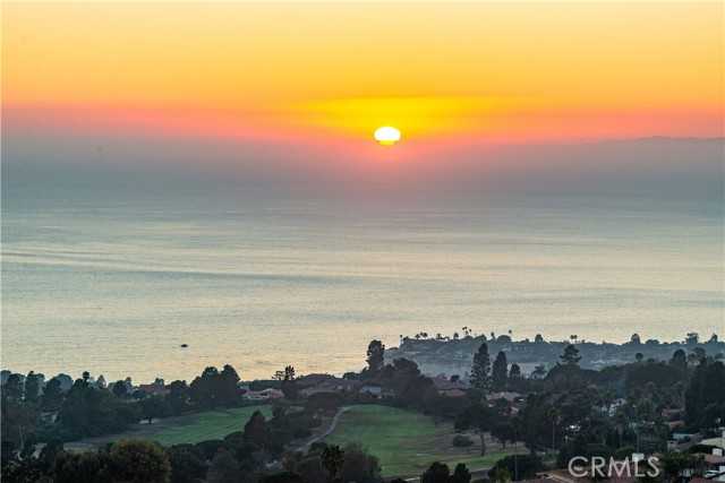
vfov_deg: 10.2
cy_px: 242
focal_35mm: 135
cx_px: 362
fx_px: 2719
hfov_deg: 15.2
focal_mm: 135
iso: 320
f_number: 8
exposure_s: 1/250
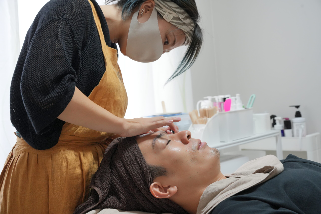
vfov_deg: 28.1
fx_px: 428
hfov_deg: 41.1
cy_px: 107
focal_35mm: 48
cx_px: 160
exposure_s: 1/50
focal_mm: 48
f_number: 7.1
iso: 1250
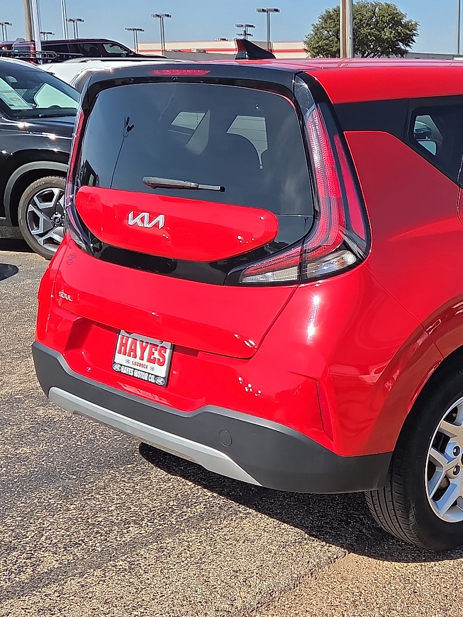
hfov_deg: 27.6
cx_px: 413
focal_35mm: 51
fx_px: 909
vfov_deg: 37.5
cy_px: 301
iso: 25
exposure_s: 1/1429
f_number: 1.8
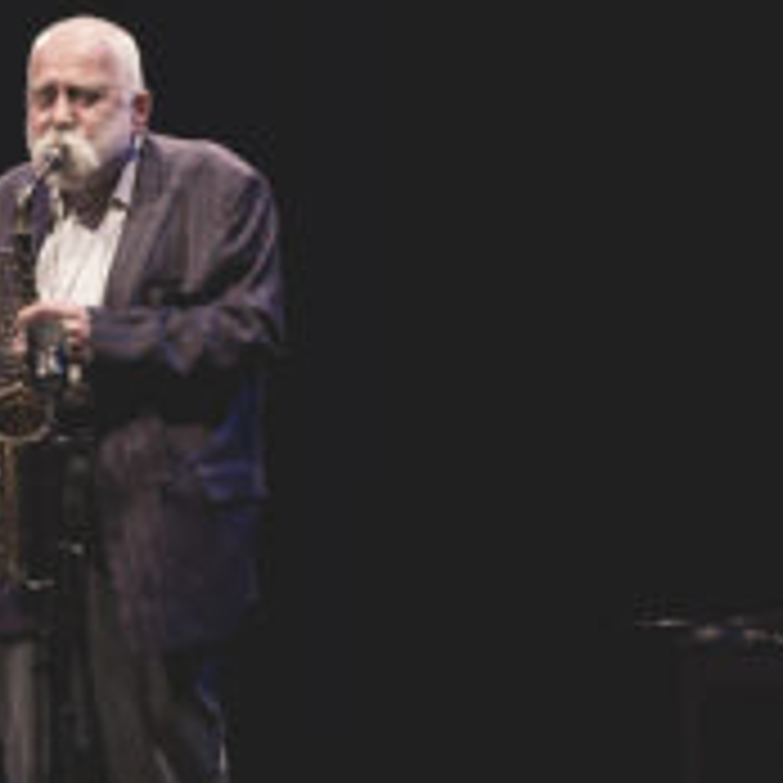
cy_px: 524
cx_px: 277
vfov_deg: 13.2
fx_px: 3378
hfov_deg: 13.2
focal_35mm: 132
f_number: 2.8
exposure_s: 1/125
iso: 400
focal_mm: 70
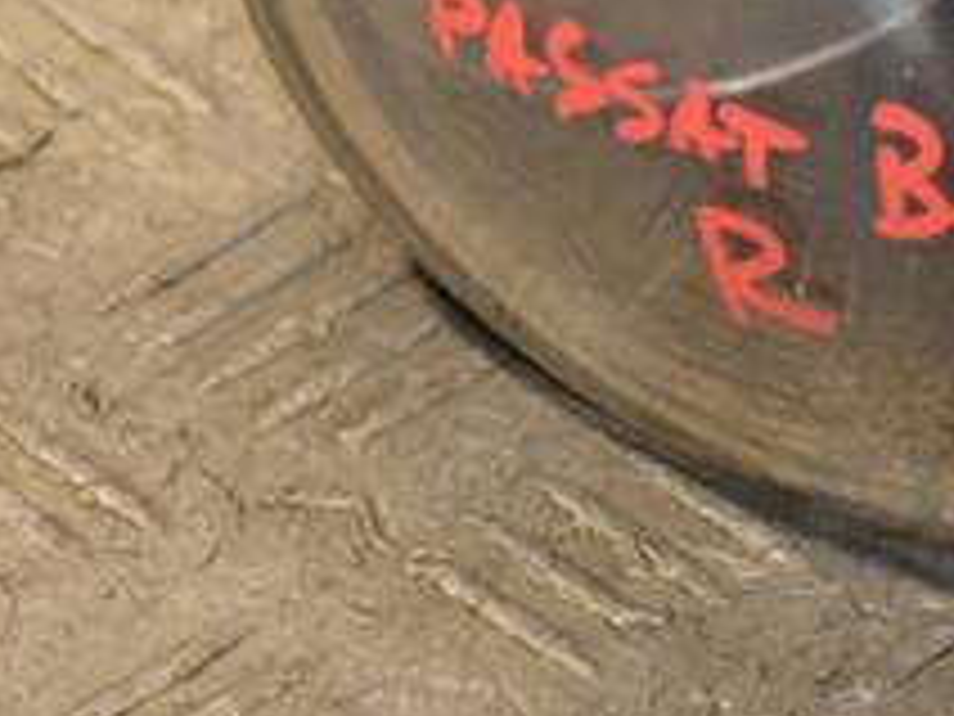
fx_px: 11805
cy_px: -86
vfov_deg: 3.5
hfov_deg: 4.6
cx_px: 724
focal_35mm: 428
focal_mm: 105
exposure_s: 1/160
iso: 800
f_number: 5.6
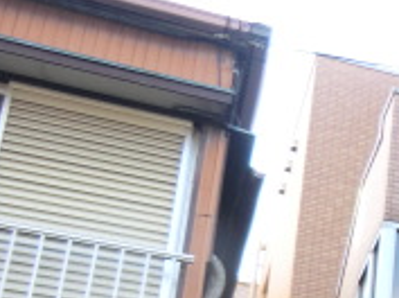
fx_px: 1001
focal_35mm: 87
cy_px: 395
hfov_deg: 18.7
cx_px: 663
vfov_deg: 16.0
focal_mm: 4.3
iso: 80
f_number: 3.2
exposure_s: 1/60
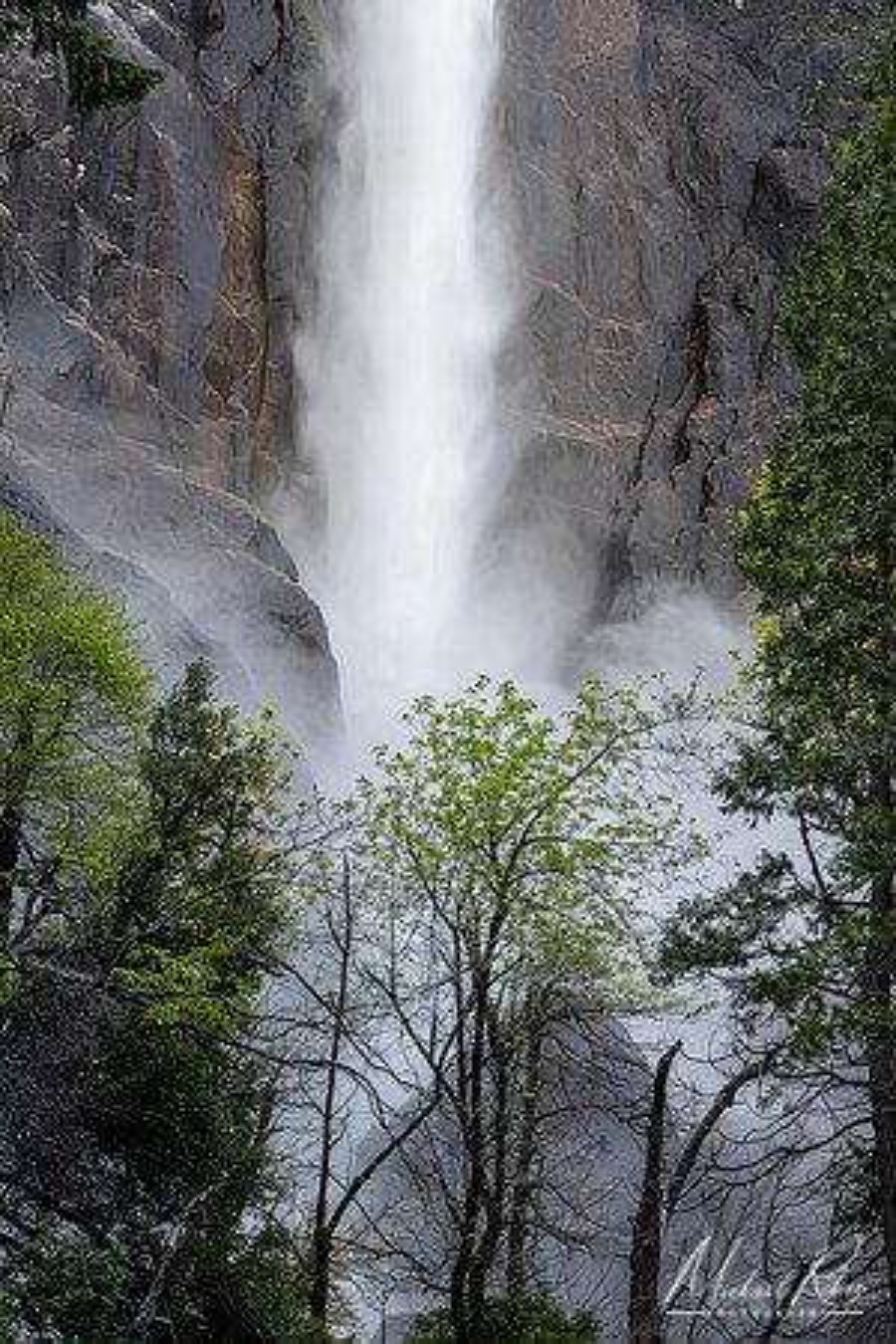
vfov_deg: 20.4
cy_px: 672
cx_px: 448
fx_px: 3733
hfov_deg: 13.7
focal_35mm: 100
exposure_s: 1/10
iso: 100
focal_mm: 100
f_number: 11
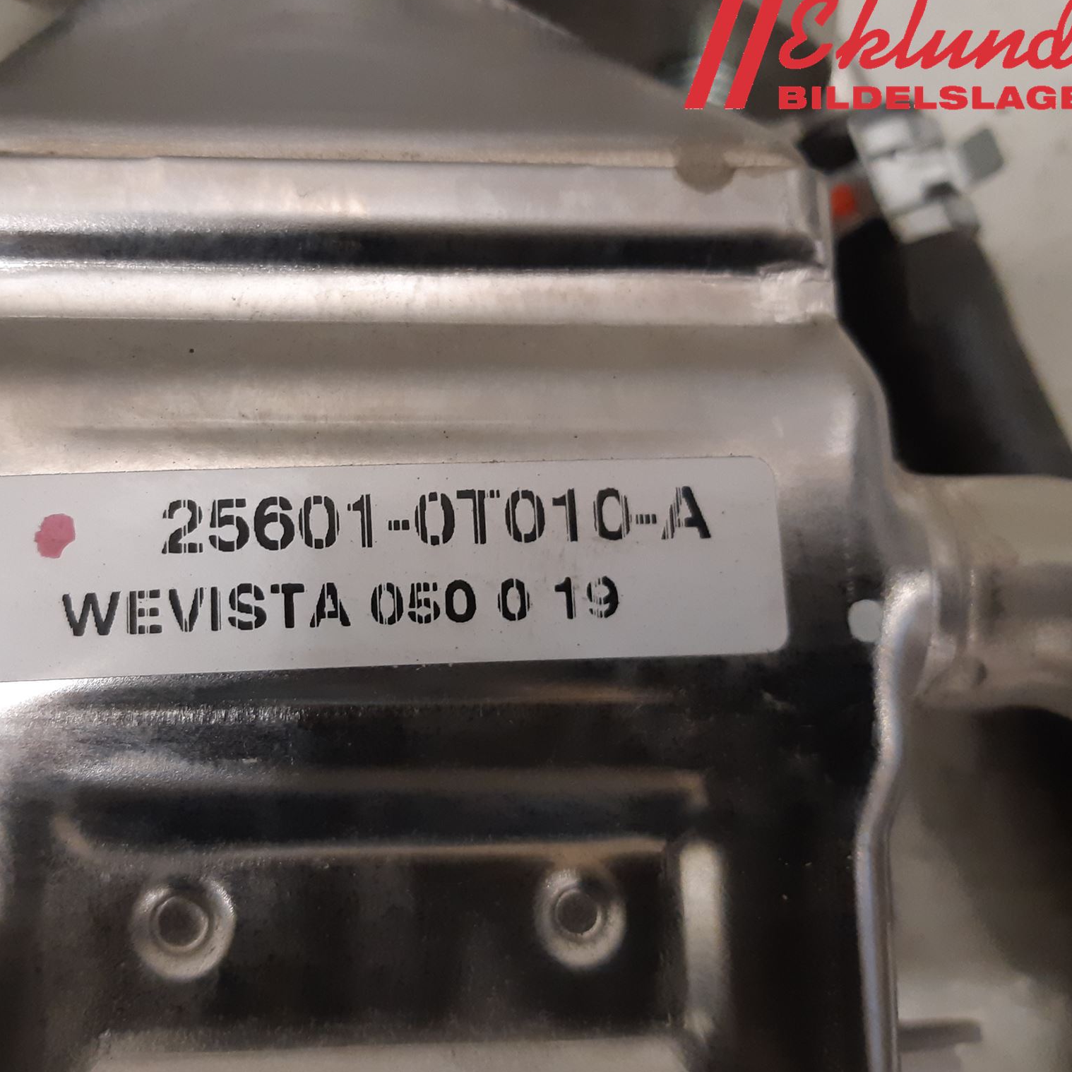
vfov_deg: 52.5
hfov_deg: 51.9
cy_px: 532
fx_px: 1086
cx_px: 394
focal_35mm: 31
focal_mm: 3.93
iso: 200
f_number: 1.7
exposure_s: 1/50
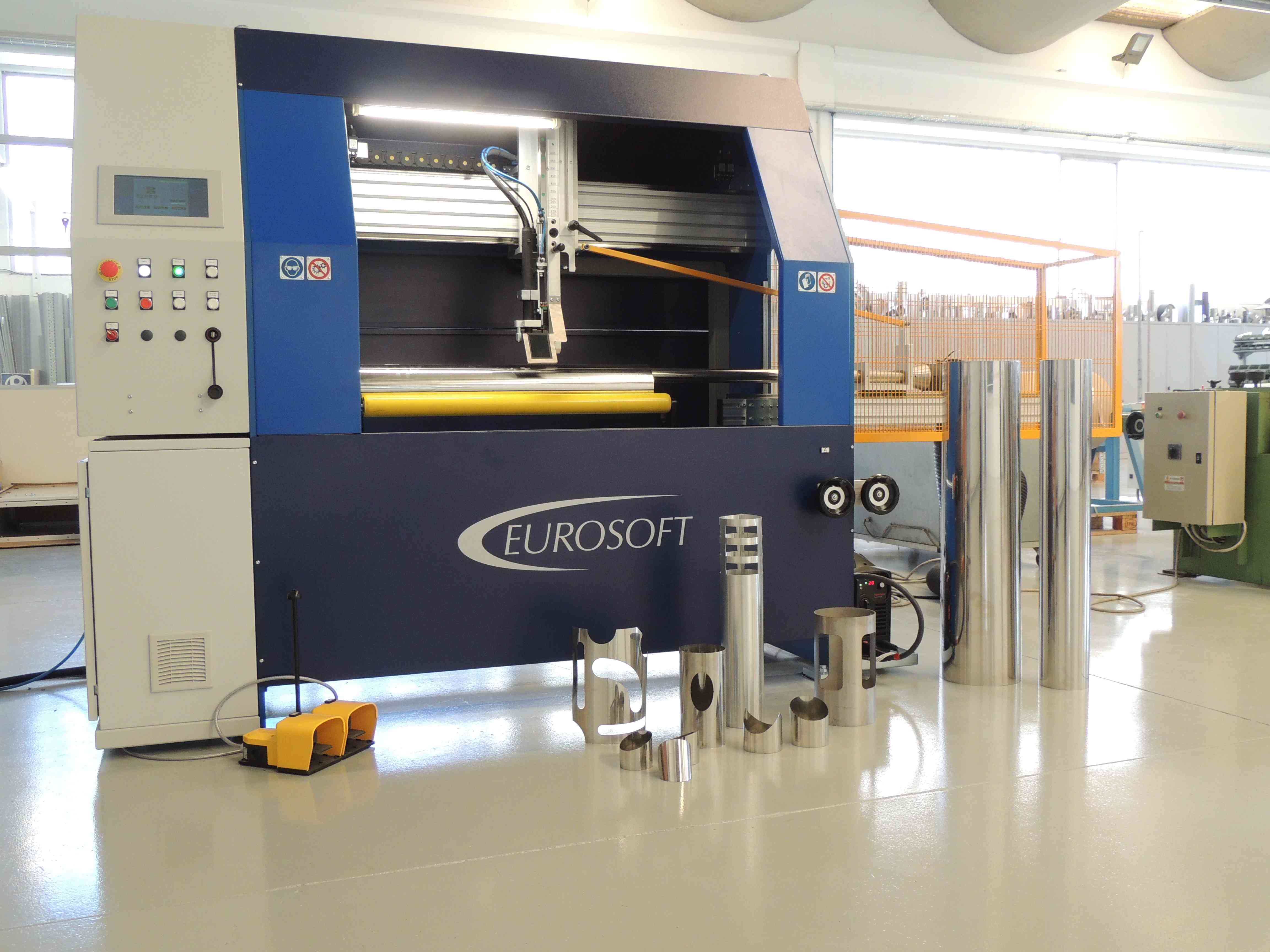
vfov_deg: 42.9
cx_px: 635
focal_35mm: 33
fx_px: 1211
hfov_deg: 55.4
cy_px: 476
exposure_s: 1/50
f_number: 3.2
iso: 280
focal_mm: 5.8
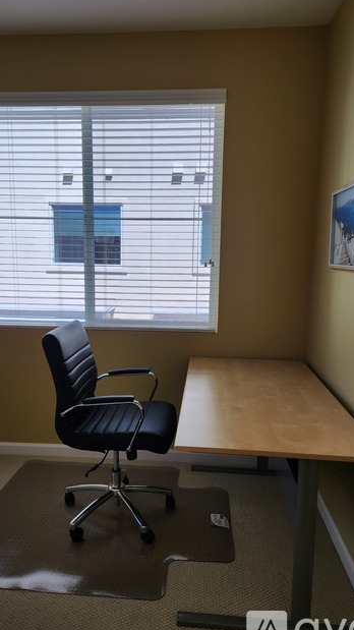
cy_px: 312
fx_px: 451
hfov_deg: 42.8
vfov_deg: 69.9
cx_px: 157
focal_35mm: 27
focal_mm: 5.4
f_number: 1.8
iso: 20
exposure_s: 1/292
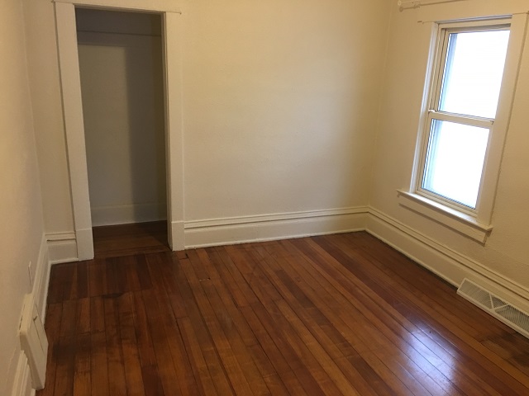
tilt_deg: -14.9
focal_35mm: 29
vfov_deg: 48.2
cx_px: 264
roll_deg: -2.4
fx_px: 443
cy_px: 198
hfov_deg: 61.7
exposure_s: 1/15
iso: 100
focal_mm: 4.15
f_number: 2.2
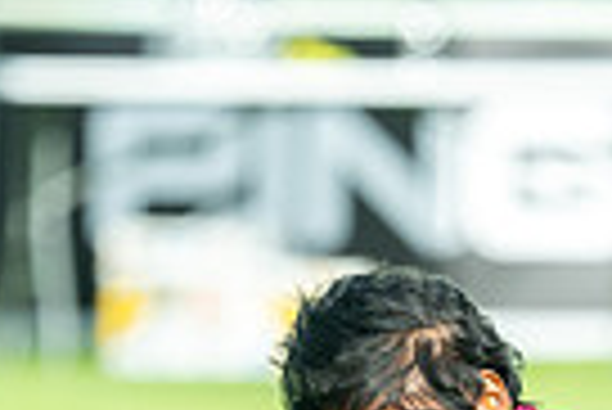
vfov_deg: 0.7
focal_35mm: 1917
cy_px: 856
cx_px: 482
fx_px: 32623
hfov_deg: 1.1
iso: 250
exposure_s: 1/1250
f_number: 4
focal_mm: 300
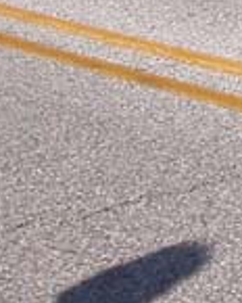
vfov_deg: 9.1
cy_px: -201
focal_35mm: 204
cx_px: 691
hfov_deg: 6.9
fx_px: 1826
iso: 100
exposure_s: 1/257
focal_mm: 7.85
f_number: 6.7
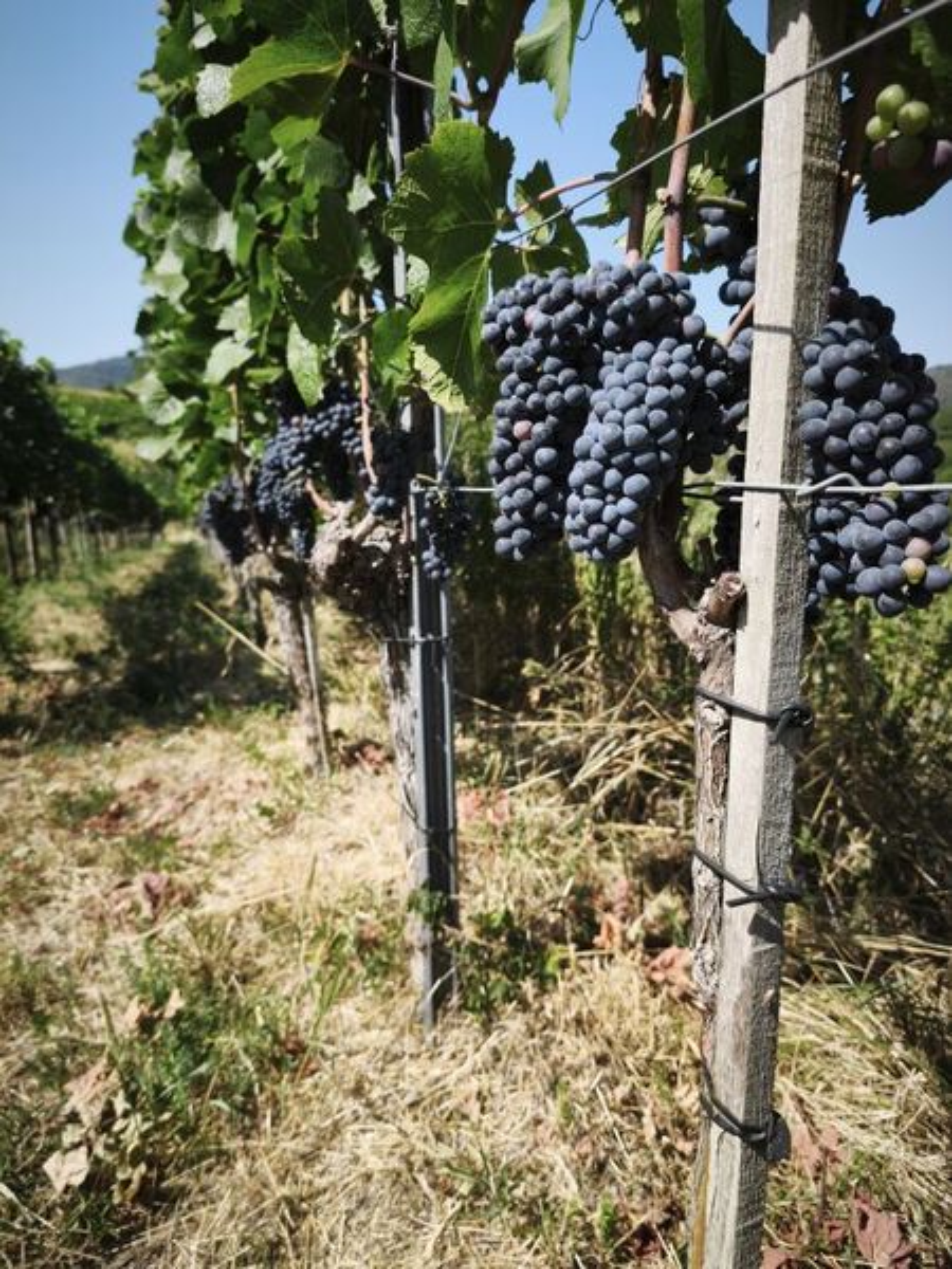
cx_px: 476
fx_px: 843
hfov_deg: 58.9
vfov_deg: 73.9
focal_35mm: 23
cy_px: 634
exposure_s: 1/1205
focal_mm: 5.35
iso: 50
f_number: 1.7
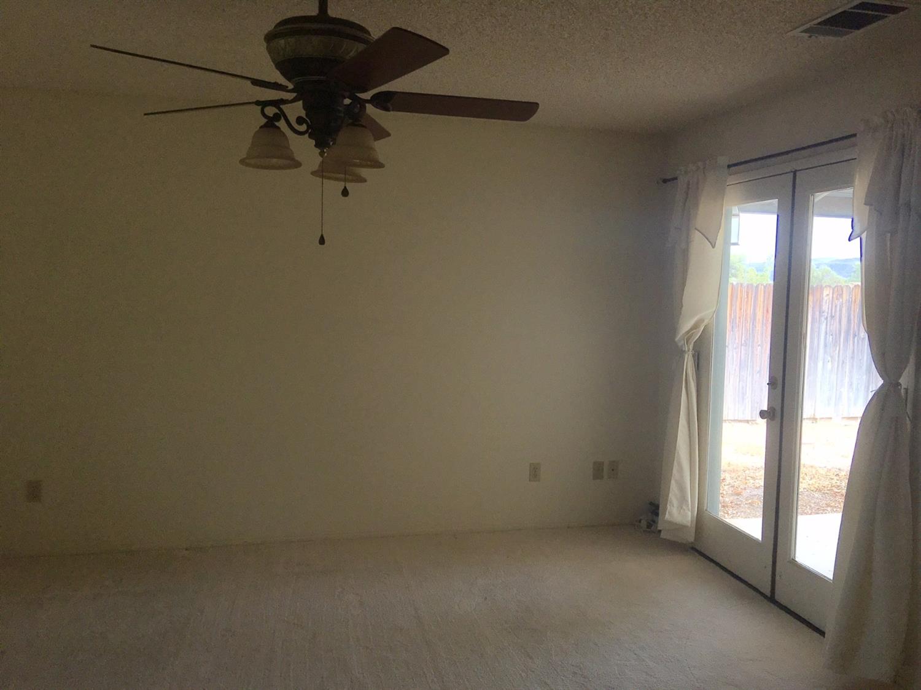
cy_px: 345
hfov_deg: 61.7
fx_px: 771
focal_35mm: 29
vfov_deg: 48.2
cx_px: 460
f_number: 2.2
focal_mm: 4.15
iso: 25
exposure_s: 1/375
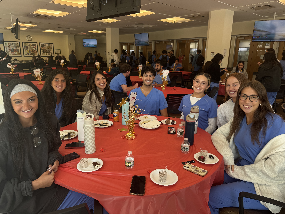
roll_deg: -1.3
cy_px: 107
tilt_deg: -15.1
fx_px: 198
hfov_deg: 71.6
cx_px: 142
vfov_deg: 56.8
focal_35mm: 24
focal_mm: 6.76
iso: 80
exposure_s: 1/121
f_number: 1.78
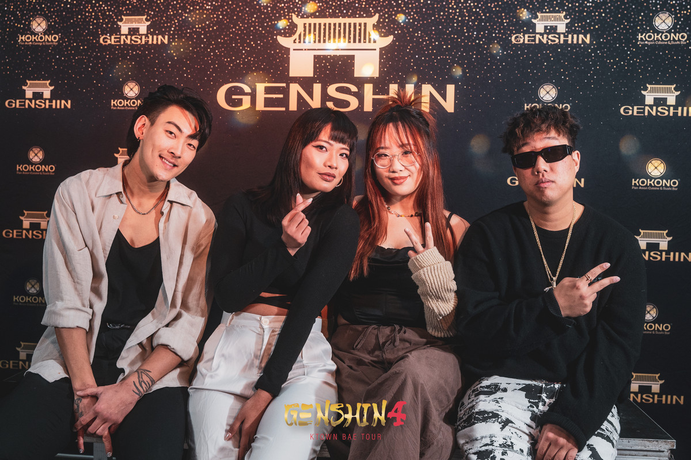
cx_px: 335
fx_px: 761
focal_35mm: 40
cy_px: 211
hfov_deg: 48.8
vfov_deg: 33.7
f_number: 4
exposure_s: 1/125
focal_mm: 33.1
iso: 1250
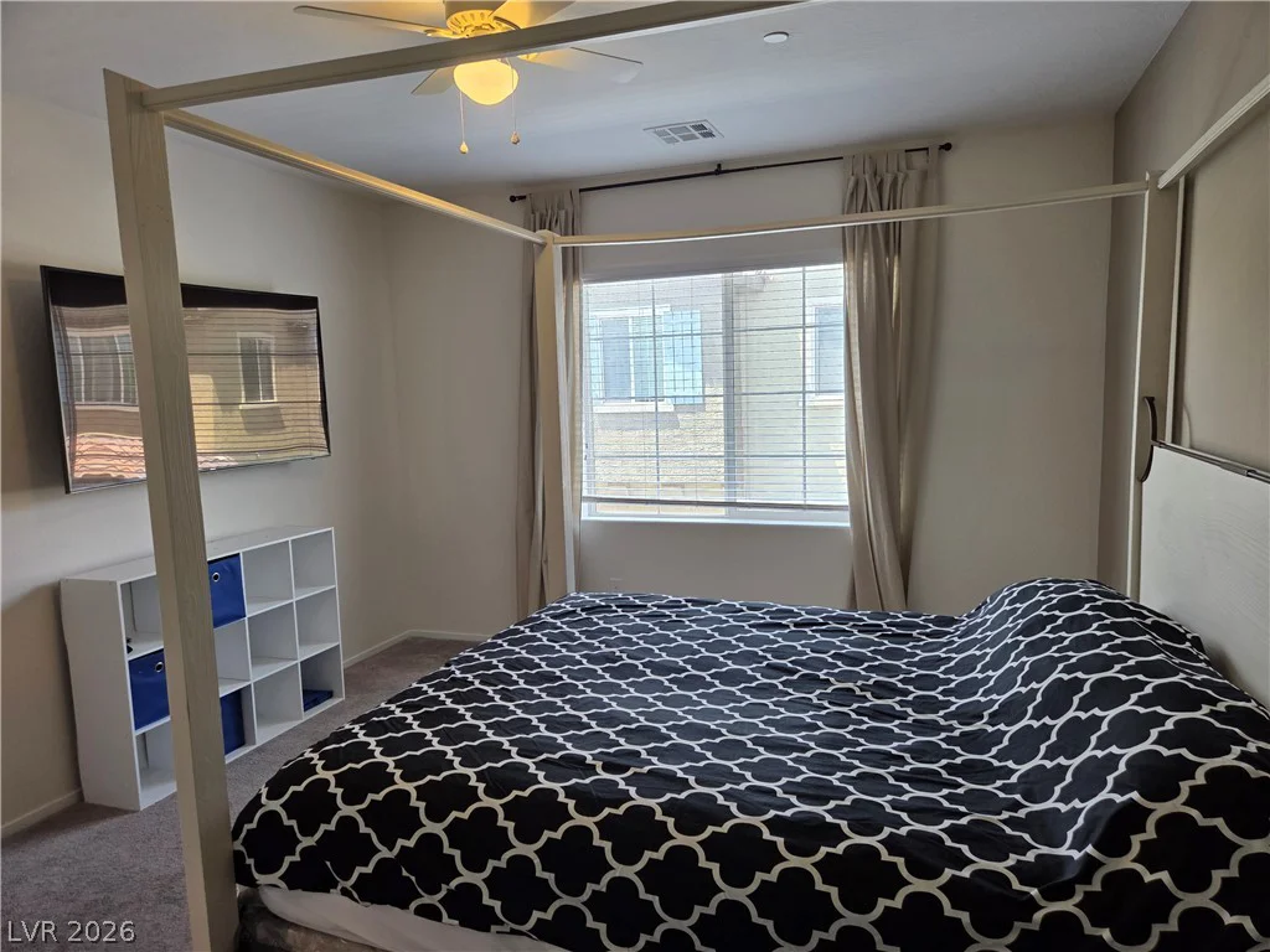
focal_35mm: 23
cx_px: 635
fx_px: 844
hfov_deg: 73.9
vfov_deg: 58.9
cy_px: 476
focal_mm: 5.4
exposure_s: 1/120
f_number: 1.8
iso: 125
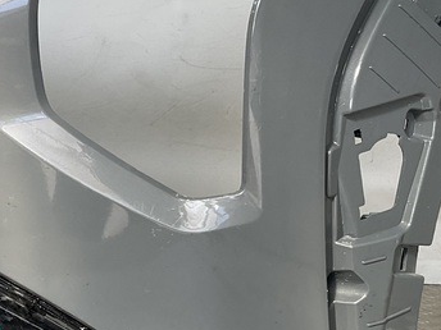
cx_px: 29
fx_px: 1083
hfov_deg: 22.4
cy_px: 225
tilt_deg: -14.4
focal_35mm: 85
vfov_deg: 17.3
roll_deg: +3.5
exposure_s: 1/235
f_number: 1.8
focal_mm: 3
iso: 16
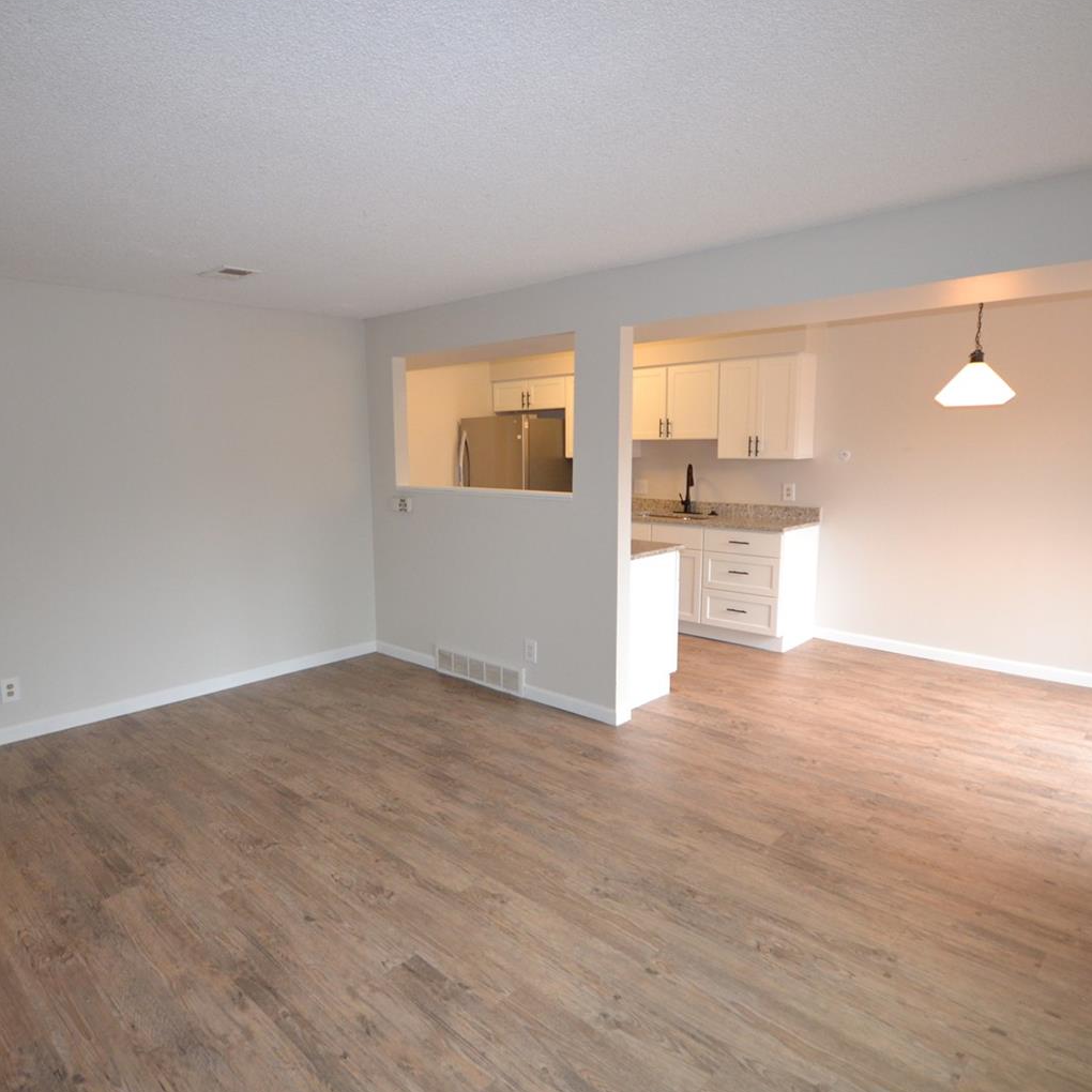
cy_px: 539
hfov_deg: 74.5
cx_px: 479
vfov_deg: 74.8
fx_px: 714
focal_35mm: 20
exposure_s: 1/60
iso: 900
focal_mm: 10
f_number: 4
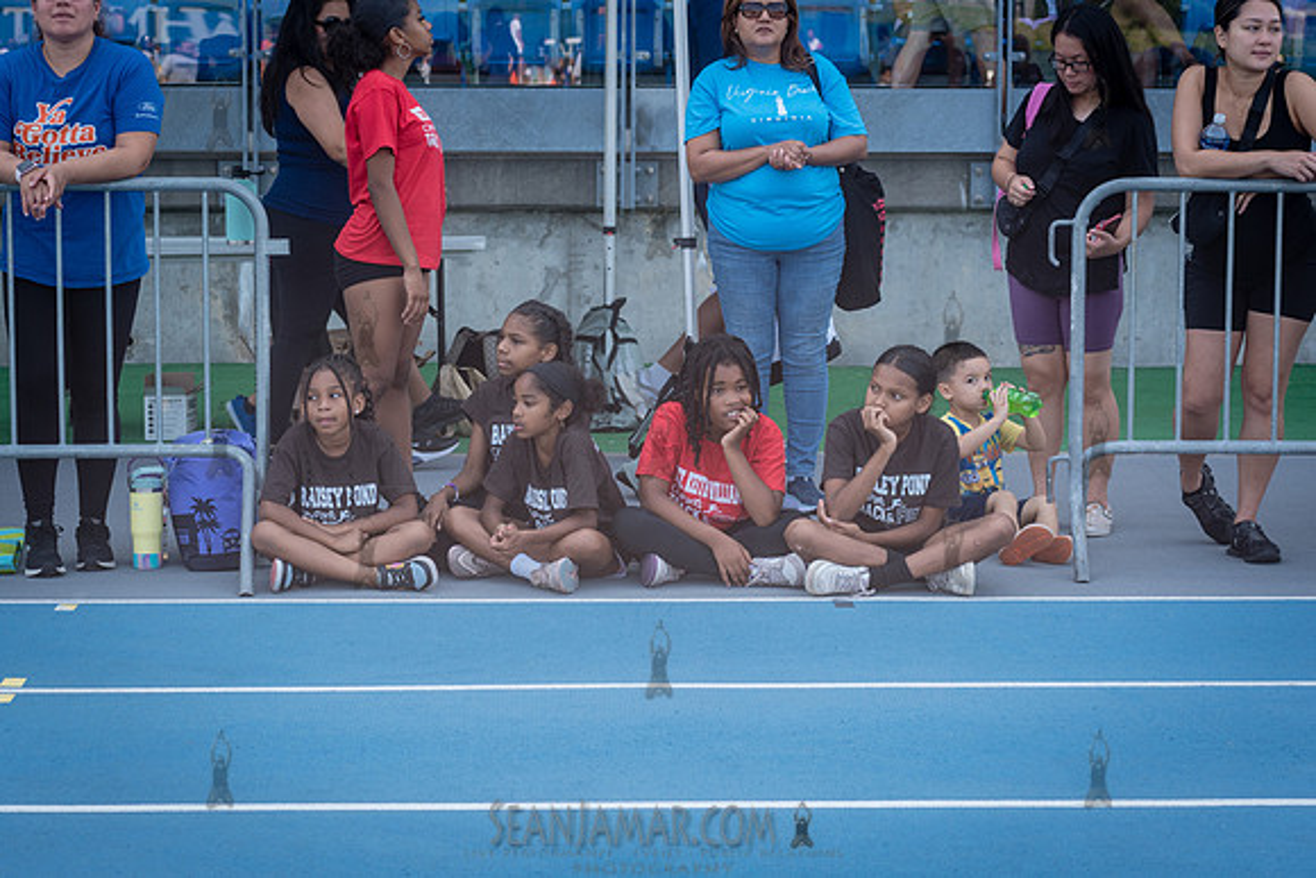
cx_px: 621
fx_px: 3472
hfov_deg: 21.5
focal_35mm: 95
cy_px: 479
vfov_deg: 14.4
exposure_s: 1/400
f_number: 5
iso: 400
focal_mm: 80
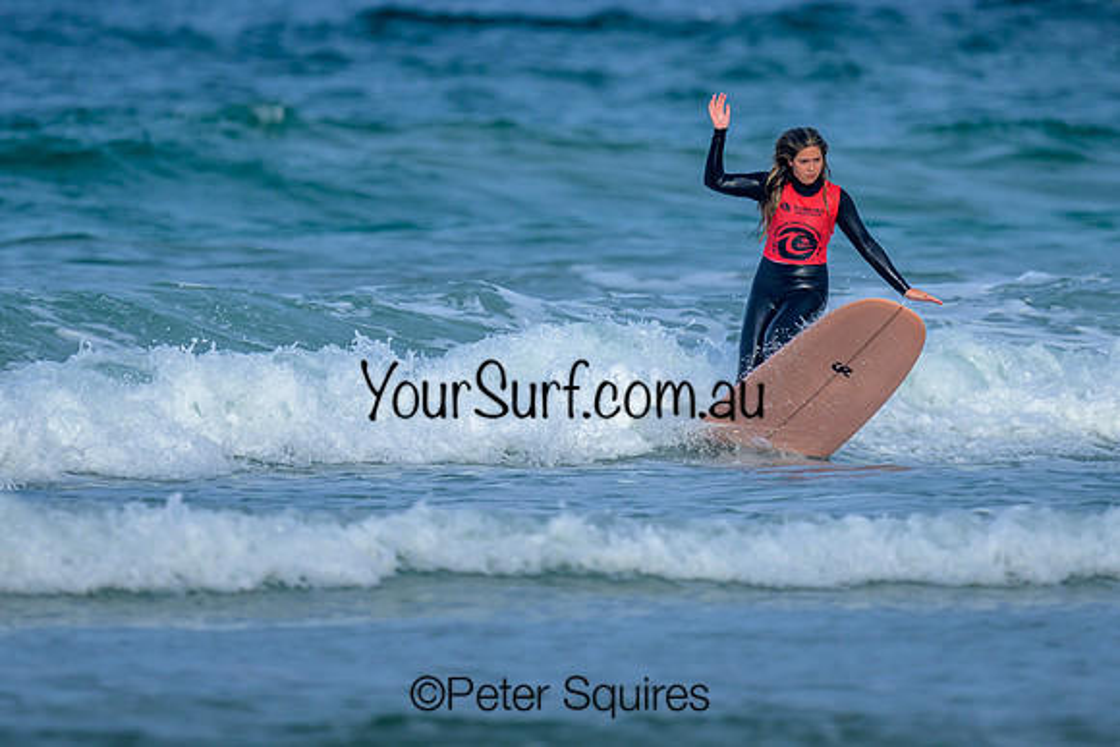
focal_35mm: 1100
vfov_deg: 1.3
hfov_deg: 1.9
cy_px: 299
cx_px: 557
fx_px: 34228
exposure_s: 1/2000
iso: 280
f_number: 6.3
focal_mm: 800
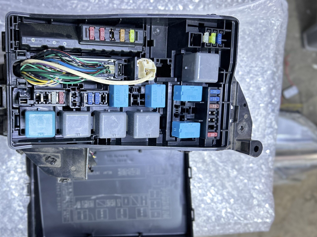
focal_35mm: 33
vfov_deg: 42.9
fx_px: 302
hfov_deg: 54.7
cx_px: 118
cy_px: 124
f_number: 1.5
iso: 250
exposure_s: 1/50
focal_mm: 5.7
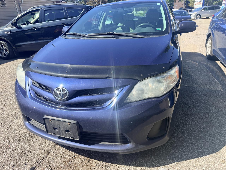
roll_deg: +3.4
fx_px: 157
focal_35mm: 24
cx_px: 113
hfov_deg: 71.6
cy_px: 85
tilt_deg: -24.3
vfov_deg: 56.8
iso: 100
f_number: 1.78
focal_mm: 6.76
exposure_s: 1/2000
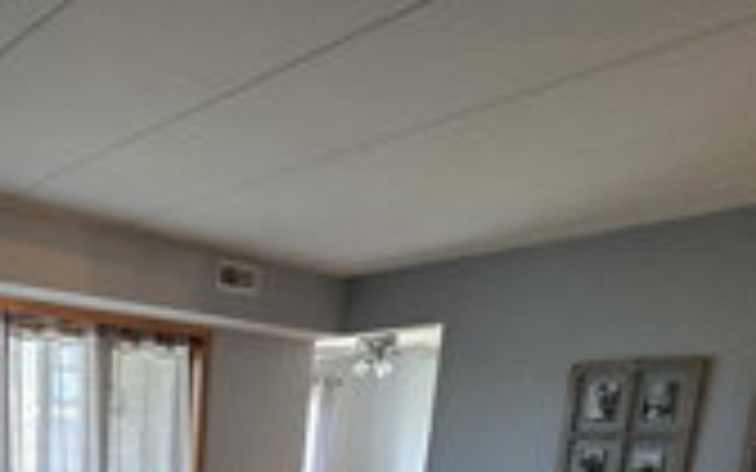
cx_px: 88
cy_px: 611
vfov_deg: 29.4
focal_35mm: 35
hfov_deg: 49.8
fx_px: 721
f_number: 2.2
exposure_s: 1/60
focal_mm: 2.2
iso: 640
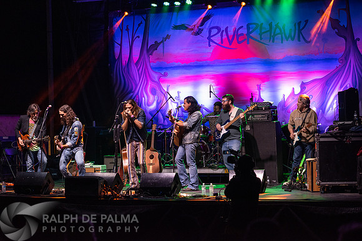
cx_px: 181
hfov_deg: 23.9
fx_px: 855
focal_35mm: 85
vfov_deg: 16.1
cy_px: 120
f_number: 3.2
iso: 1600
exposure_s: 1/160
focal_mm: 85
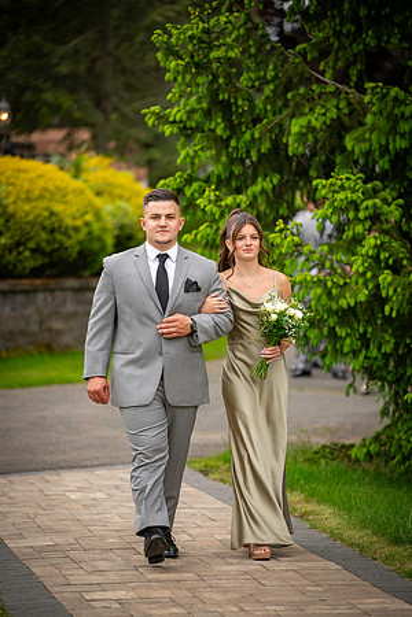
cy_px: 308
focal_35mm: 155
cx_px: 206
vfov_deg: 13.2
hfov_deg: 8.9
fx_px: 2661
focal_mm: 155
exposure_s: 1/320
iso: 100
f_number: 2.8
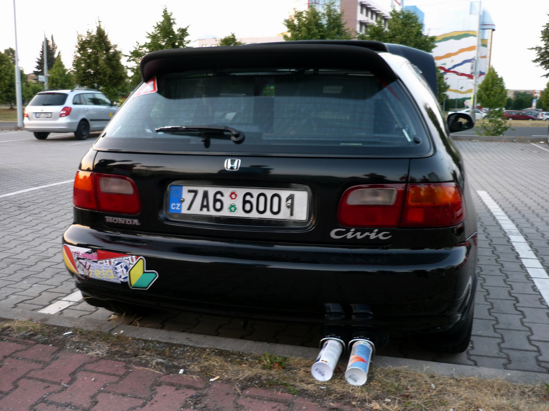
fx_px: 523
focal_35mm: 33
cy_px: 206
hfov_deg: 55.4
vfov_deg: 42.9
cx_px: 274
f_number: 2.8
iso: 100
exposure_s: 1/8
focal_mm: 5.5
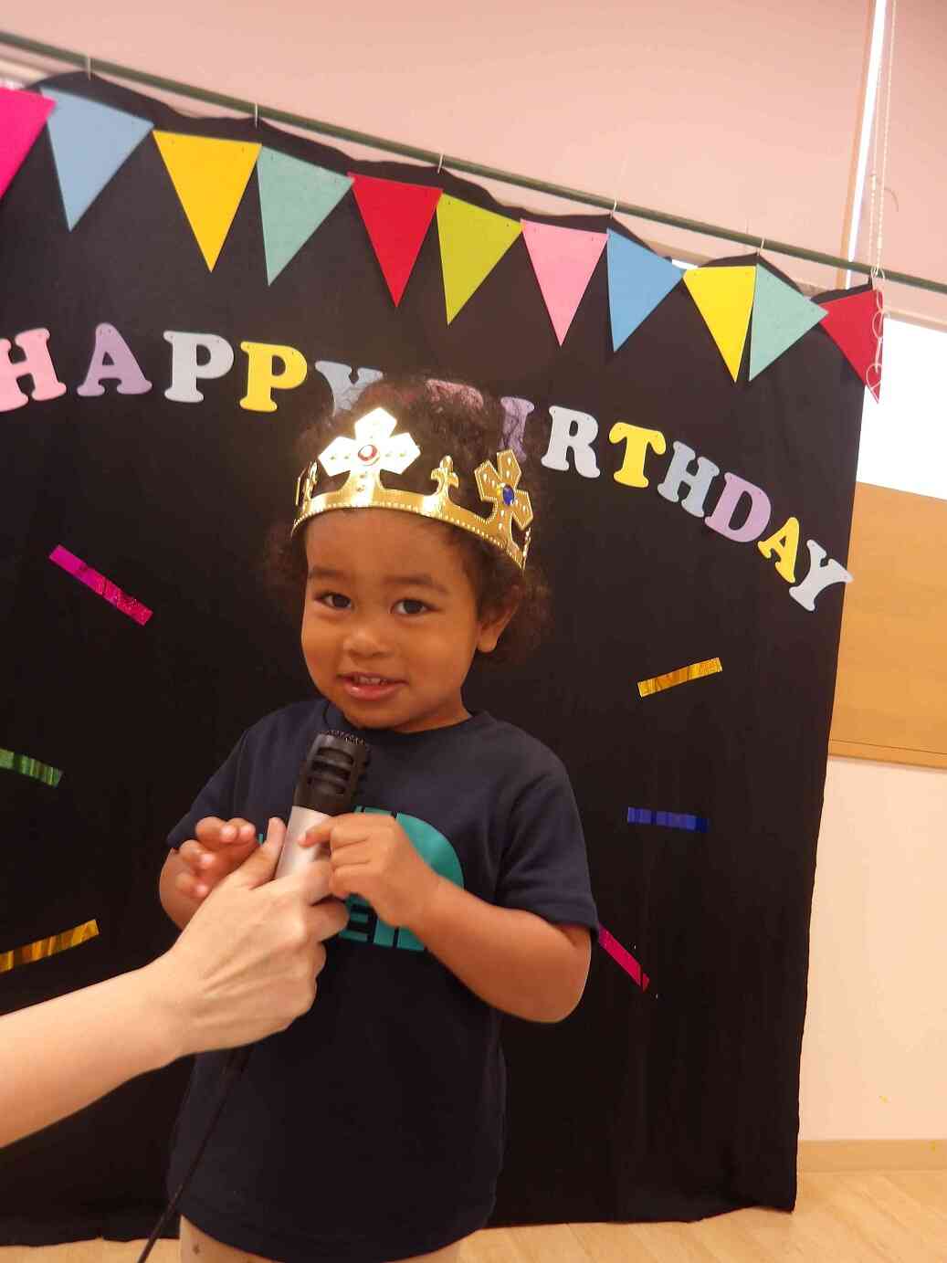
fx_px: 985
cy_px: 632
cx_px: 474
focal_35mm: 27
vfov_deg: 65.3
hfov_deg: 51.3
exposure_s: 1/31
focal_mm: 4.9
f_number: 3
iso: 100
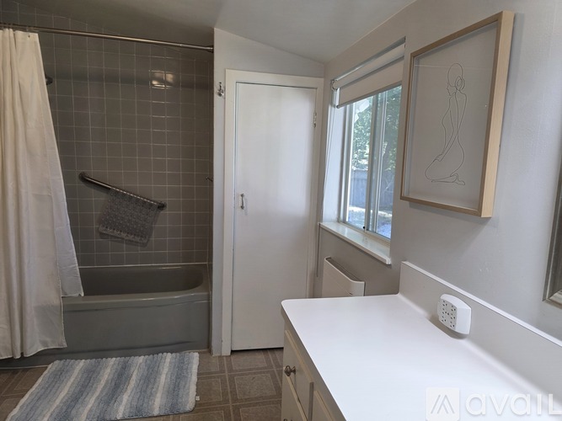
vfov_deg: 58.9
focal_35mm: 23
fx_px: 373
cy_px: 210
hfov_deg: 73.9
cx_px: 281
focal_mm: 6.3
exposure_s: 1/120
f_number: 1.7
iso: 100
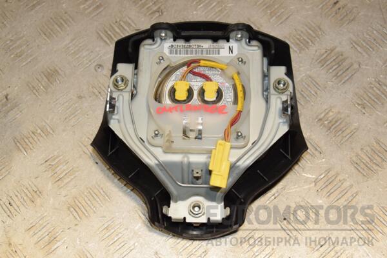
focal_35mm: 60
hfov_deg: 33.4
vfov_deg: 22.6
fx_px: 645
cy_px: 129
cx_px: 194
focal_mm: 40
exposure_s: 1/200
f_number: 7.1
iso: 800
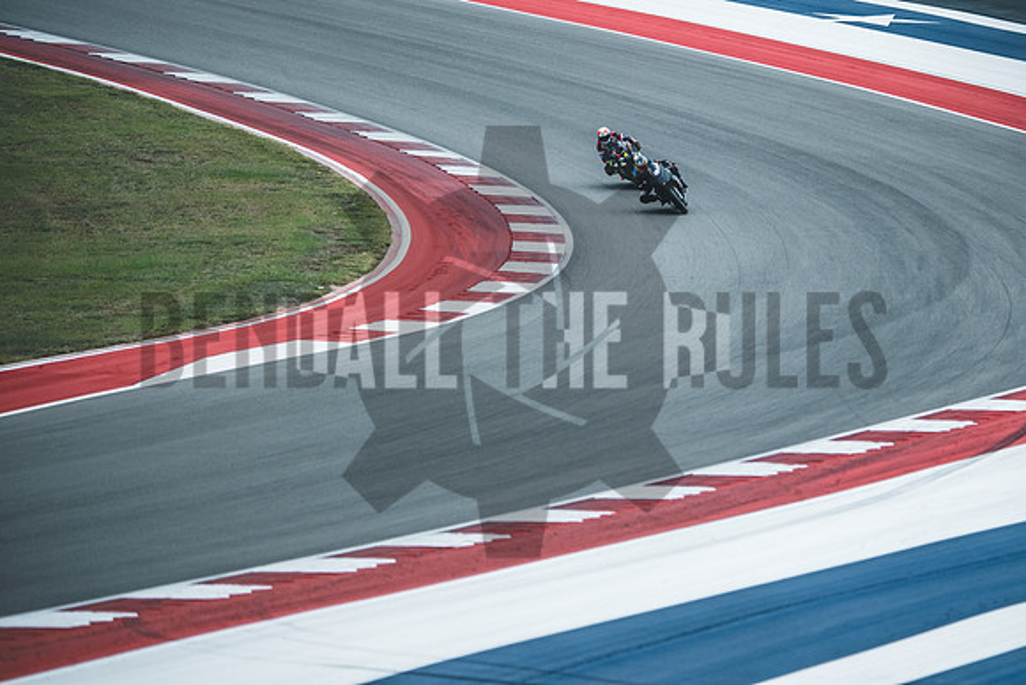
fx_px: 10376
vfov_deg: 3.8
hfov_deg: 5.7
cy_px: 269
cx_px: 622
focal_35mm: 364
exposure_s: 1/400
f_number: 2
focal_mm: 200
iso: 320
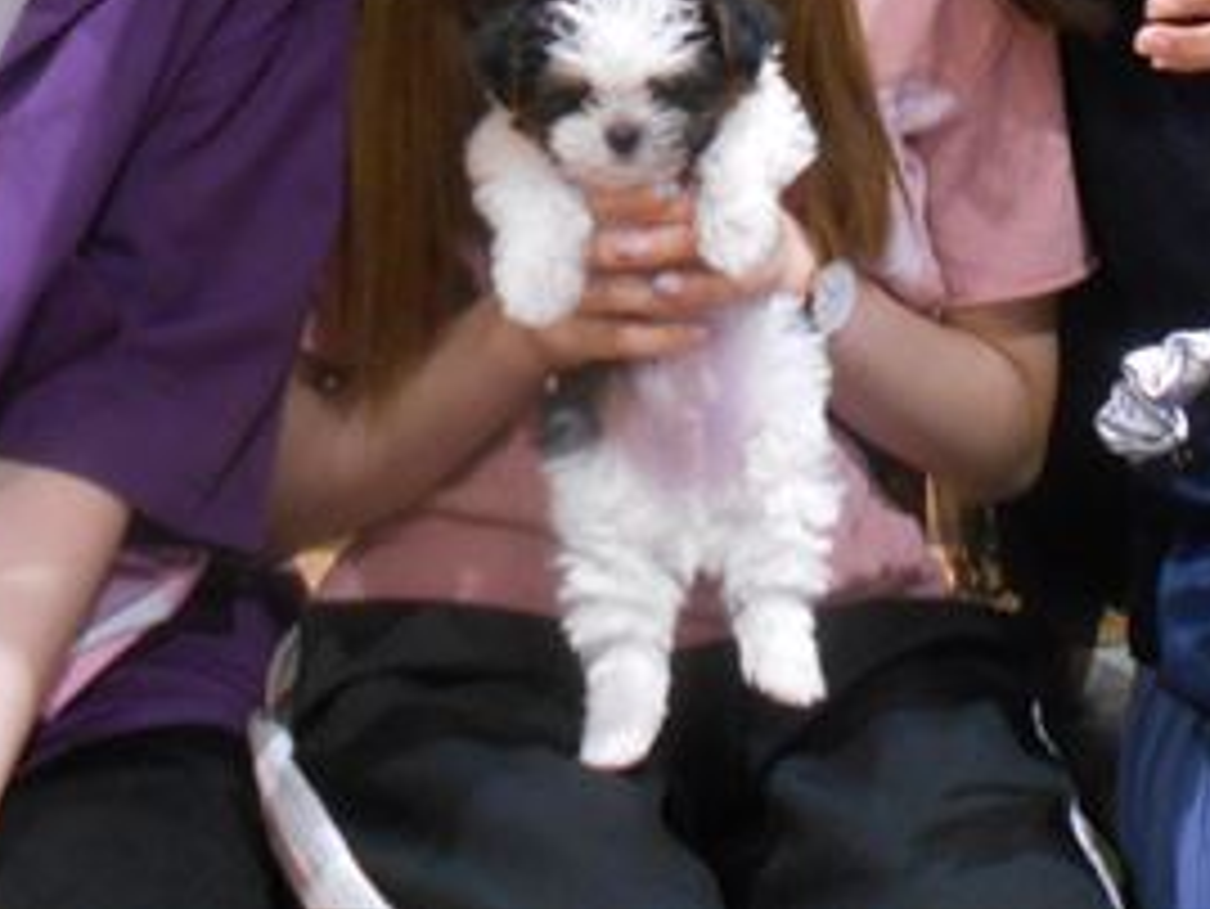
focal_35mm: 58
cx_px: 778
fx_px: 2028
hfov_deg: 33.0
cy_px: -99
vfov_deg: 23.6
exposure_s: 1/25
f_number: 3.2
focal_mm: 4.6
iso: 400
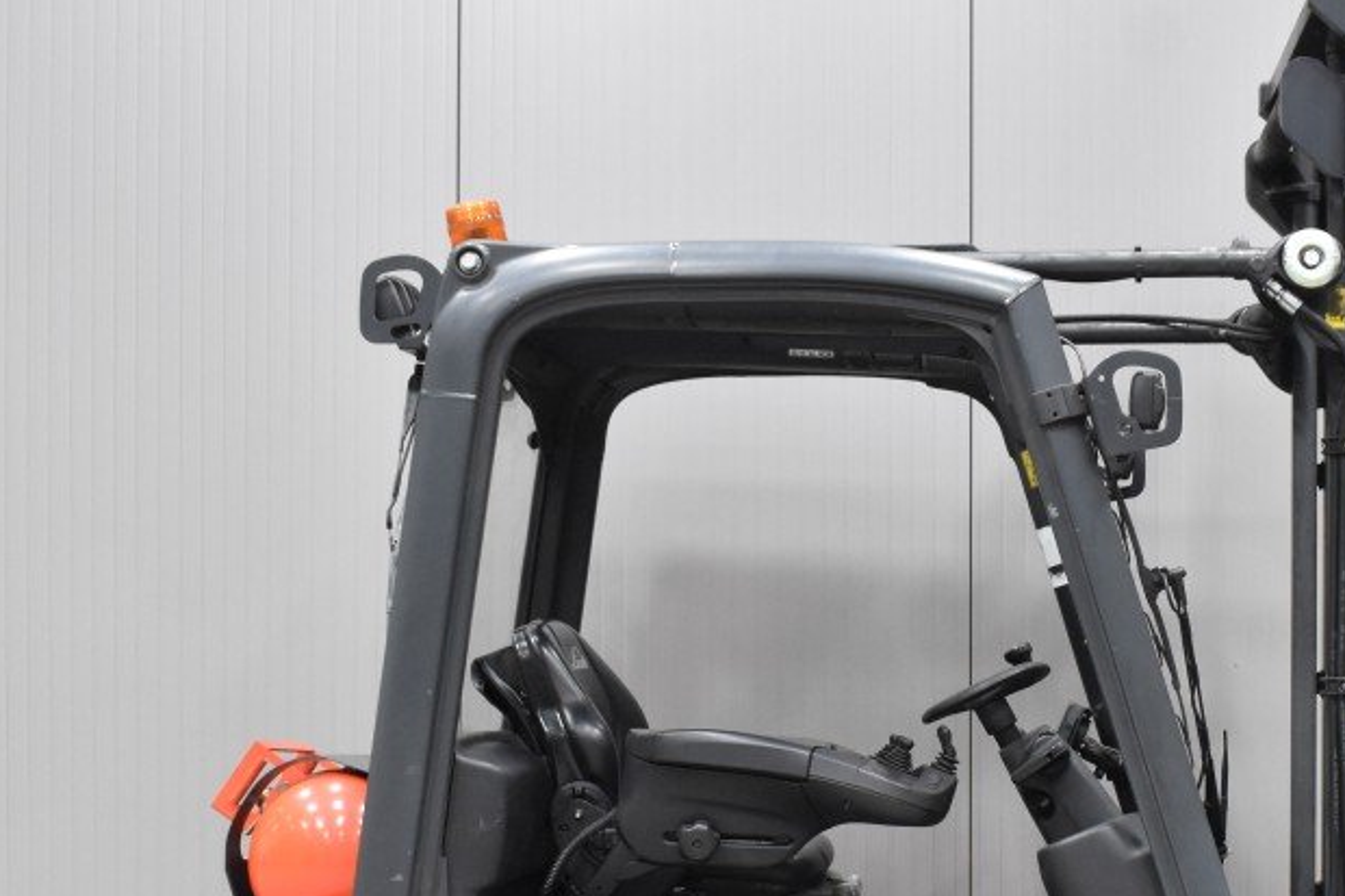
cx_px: 942
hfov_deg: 32.5
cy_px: 761
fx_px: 2277
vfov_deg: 21.9
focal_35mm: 61
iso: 1600
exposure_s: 1/25
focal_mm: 21
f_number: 5
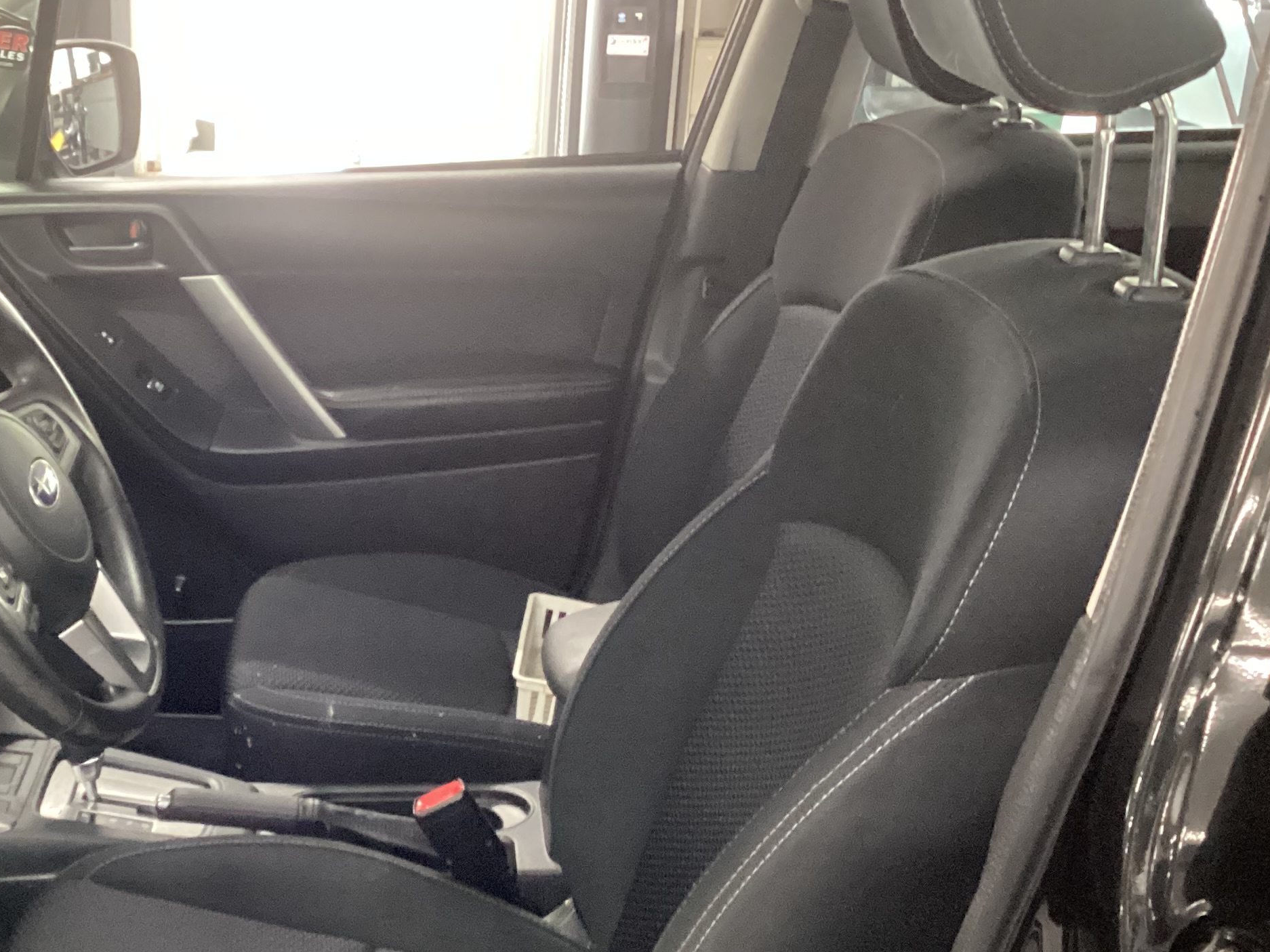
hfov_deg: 34.5
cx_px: 266
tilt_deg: -23.7
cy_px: 655
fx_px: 1981
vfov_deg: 26.8
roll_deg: -2.4
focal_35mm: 54
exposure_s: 1/30
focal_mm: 3.3
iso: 640
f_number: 2.4
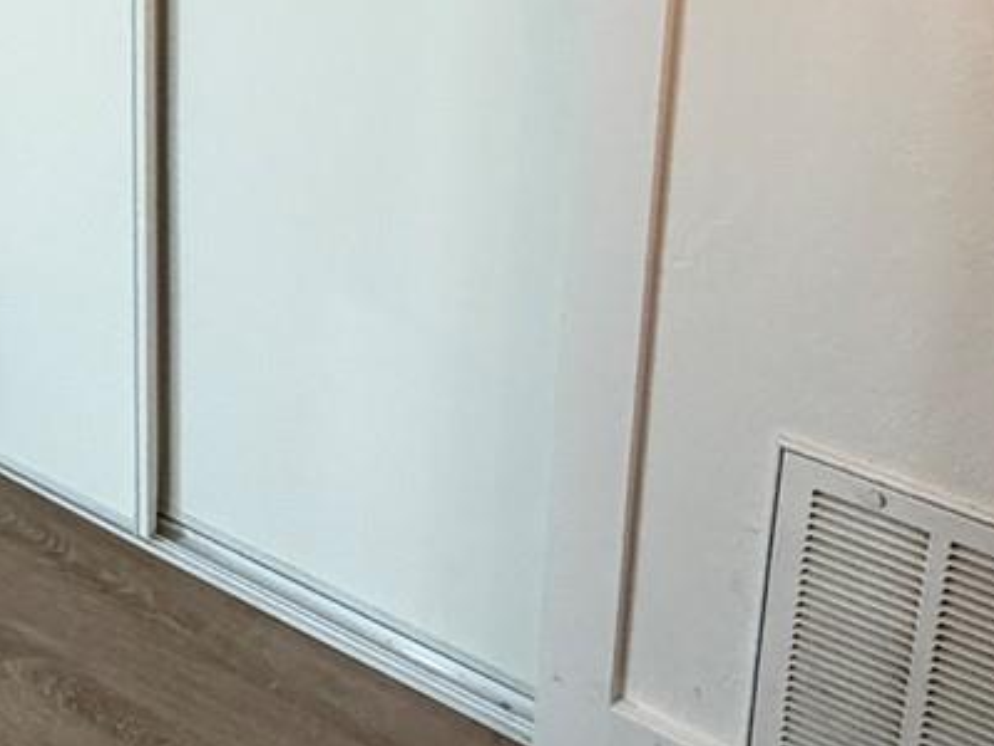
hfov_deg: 33.8
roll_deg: -1.0
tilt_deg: -14.1
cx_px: 276
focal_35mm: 56
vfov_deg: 23.0
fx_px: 1608
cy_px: -244
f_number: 2.2
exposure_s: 1/60
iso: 640
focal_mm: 2.22
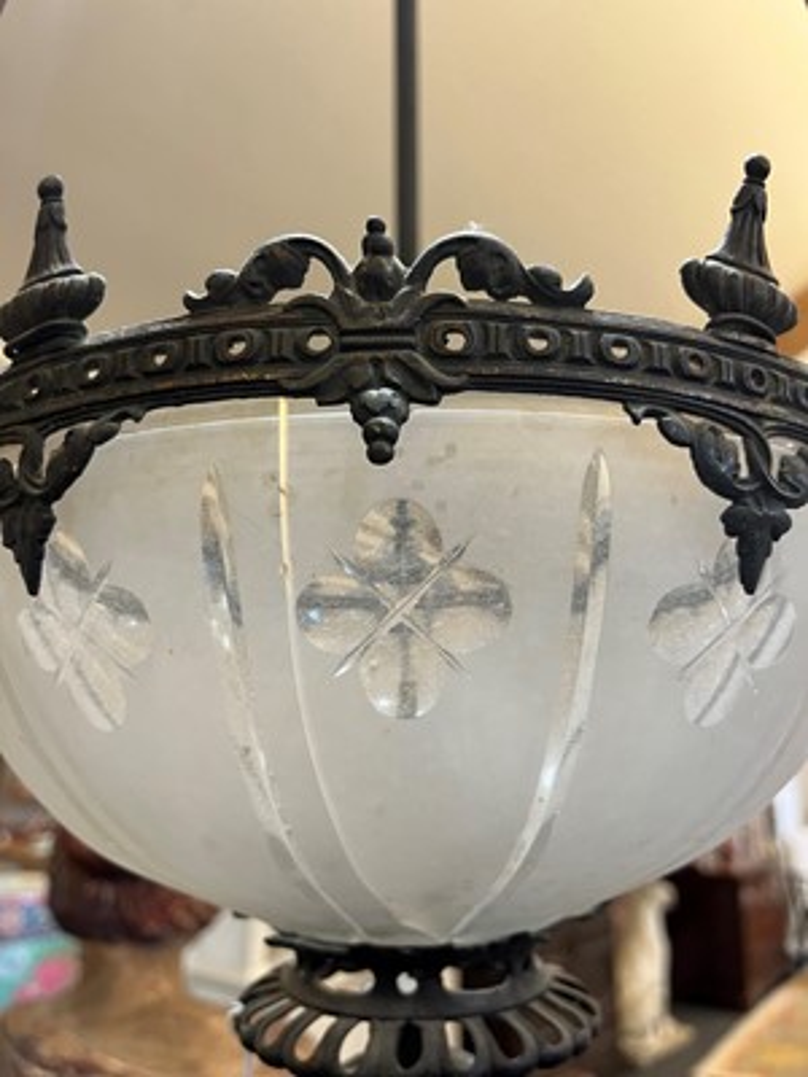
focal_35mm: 26
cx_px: 404
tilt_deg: +12.4
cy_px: 538
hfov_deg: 53.1
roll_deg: +0.0
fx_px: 809
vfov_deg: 67.3
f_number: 1.6
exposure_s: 1/50
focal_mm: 5.1
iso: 125
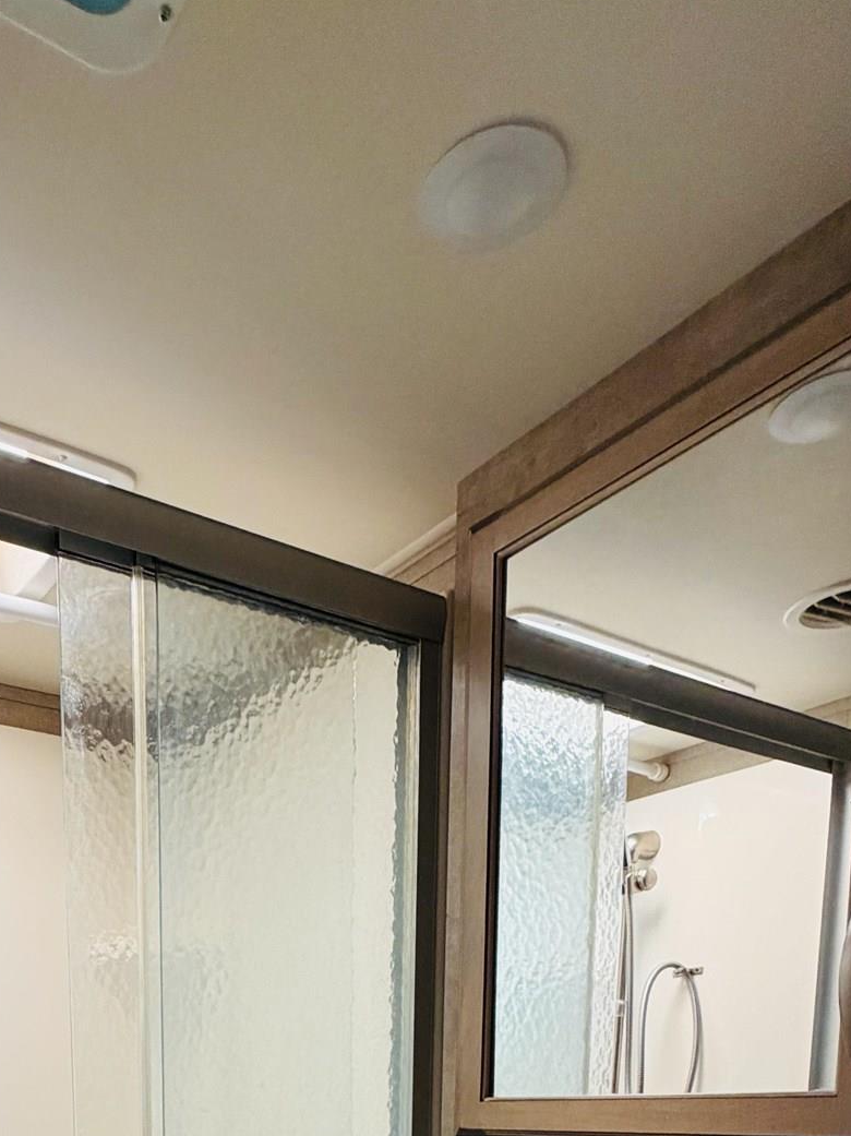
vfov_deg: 44.5
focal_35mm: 31
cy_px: 1249
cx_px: 193
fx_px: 1017
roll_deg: +0.9
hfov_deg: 43.7
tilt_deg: -7.5
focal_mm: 2.22
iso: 250
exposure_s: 1/121
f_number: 2.2
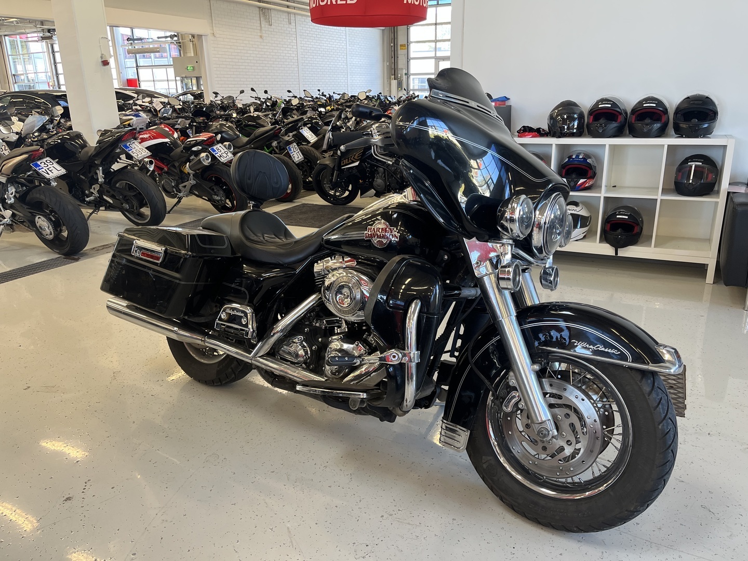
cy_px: 280
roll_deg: +2.2
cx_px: 374
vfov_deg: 53.1
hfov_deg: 67.3
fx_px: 562
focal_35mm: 26
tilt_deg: -18.1
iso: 125
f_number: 1.6
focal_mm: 5.1
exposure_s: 1/100
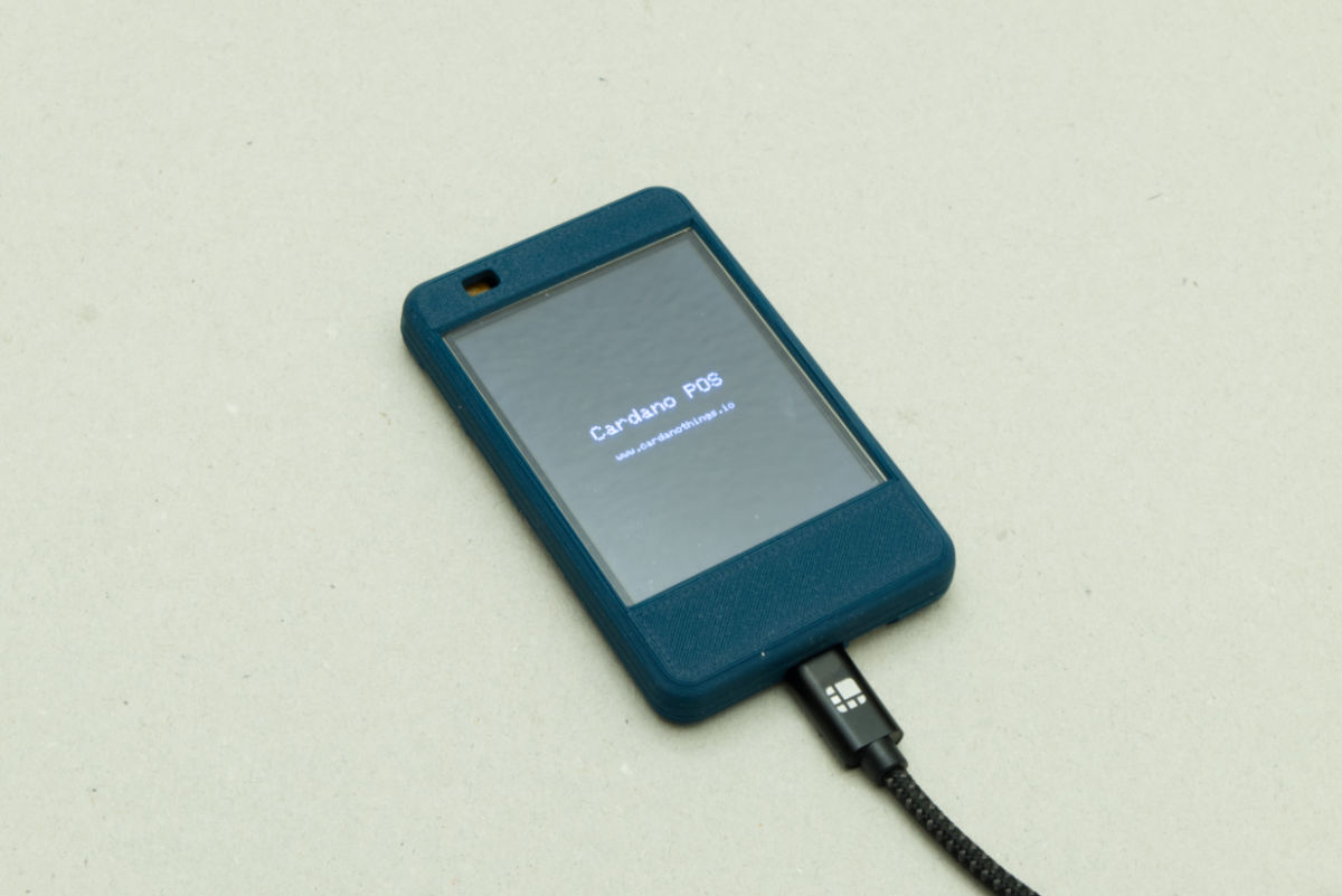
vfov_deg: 18.0
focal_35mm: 76
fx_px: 2834
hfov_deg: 26.6
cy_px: 448
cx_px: 671
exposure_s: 1
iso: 400
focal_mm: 50.5
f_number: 20
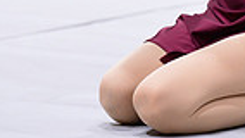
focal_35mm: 397
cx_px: 239
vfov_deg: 3.0
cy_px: -172
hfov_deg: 5.4
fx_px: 2580
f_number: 2.8
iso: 4000
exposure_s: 1/250
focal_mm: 120
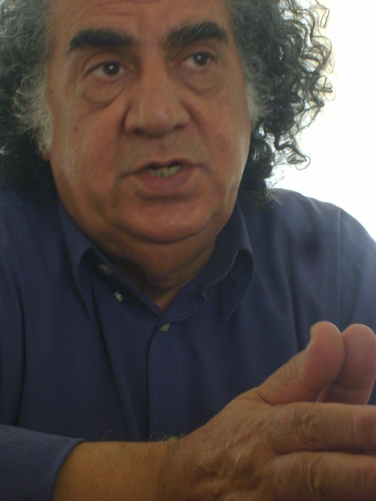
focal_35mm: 92
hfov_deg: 16.1
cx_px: 188
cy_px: 250
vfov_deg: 21.3
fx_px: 1332
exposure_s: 1/8
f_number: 4.6
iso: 139
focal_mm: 15.5
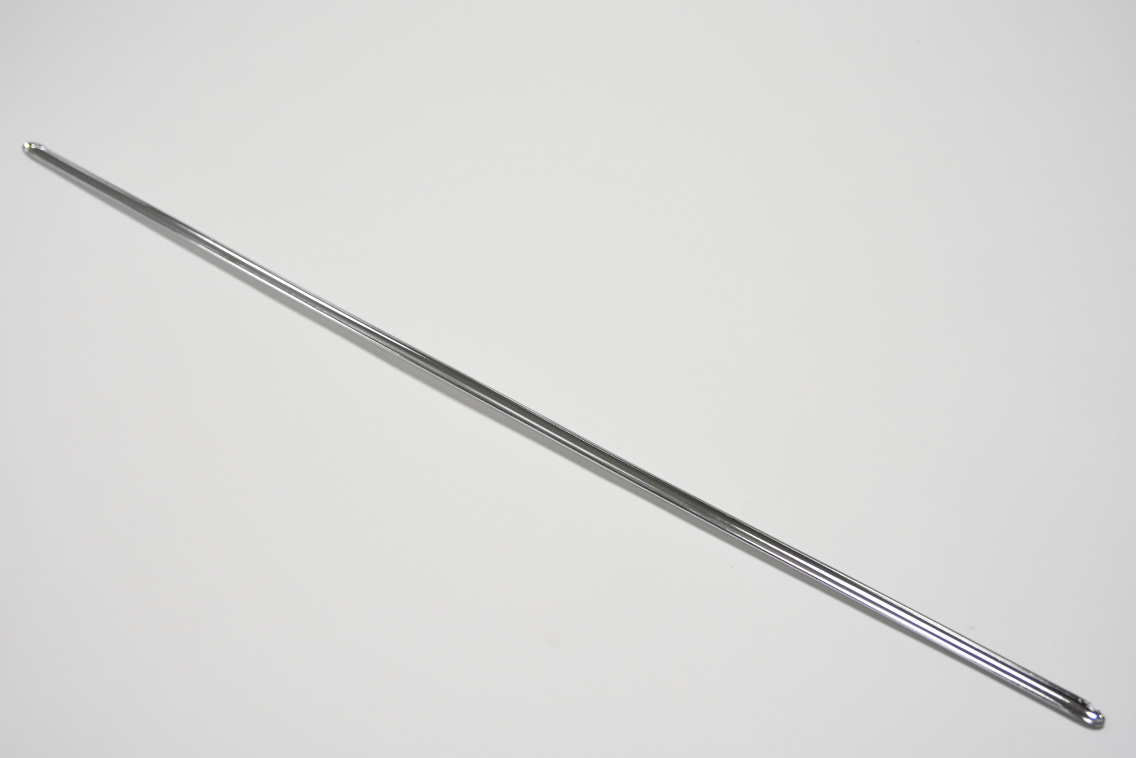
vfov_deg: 30.9
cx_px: 568
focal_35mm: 44
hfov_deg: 45.0
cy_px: 379
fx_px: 1373
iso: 320
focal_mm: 29
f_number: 2.8
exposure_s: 1/100
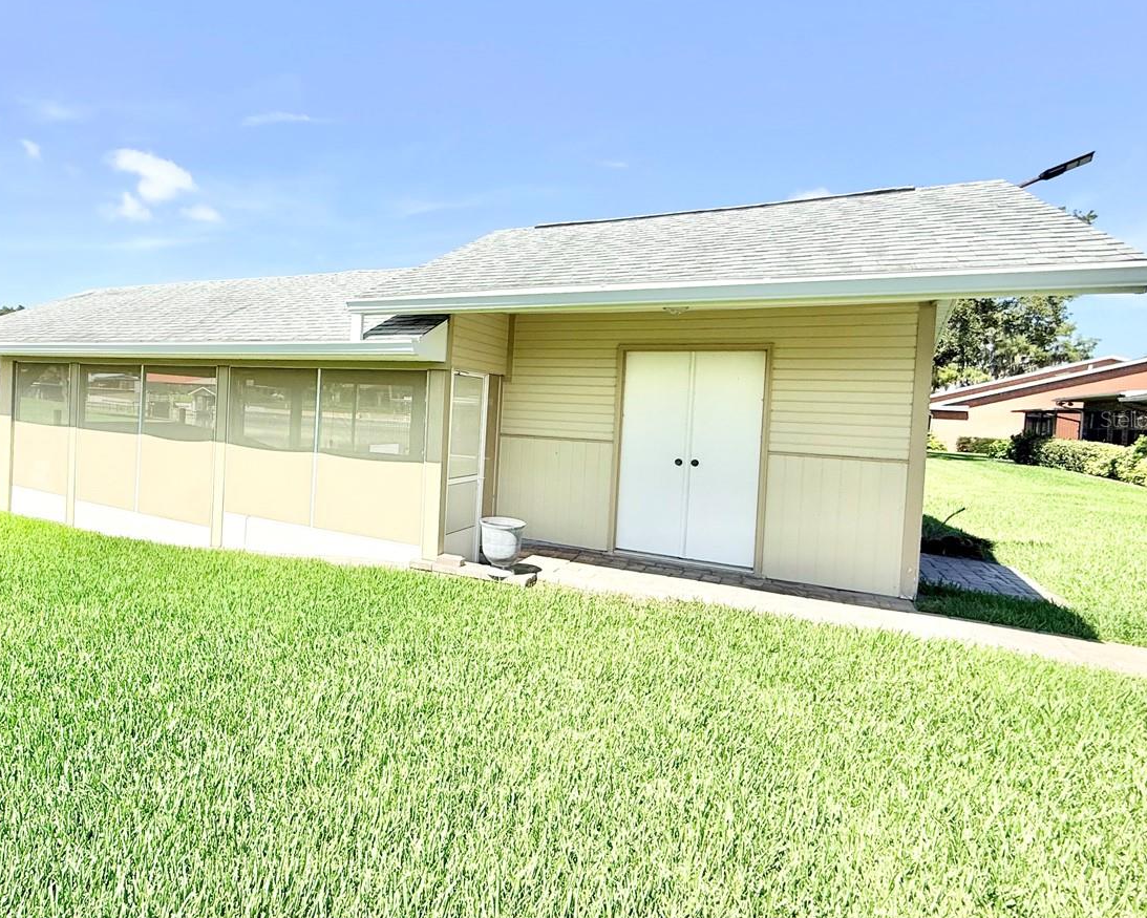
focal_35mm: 20
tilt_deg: -2.1
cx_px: 360
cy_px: 419
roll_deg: -3.0
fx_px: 679
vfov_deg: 68.0
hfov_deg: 77.1
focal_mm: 2.22
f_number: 2.2
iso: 50
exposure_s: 1/2237
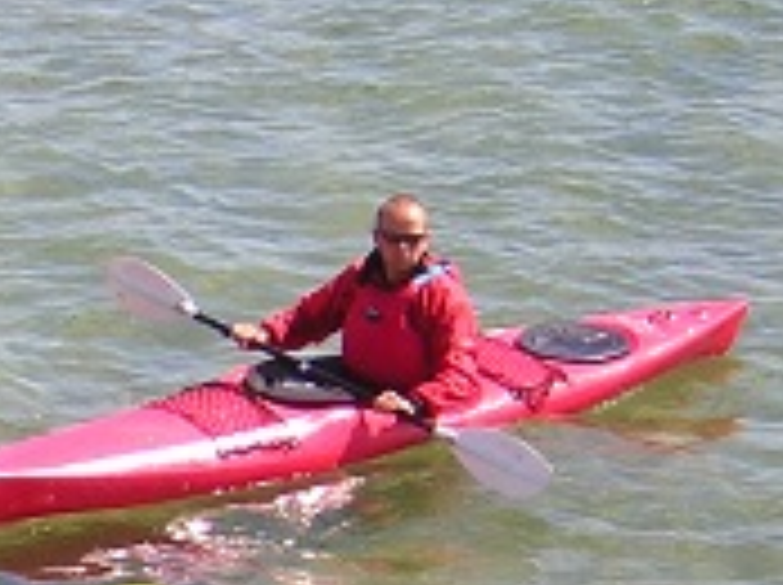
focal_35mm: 273
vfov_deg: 5.4
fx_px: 6167
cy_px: 590
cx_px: -410
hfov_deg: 7.1
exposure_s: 1/249
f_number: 4.2
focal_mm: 11.6
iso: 100
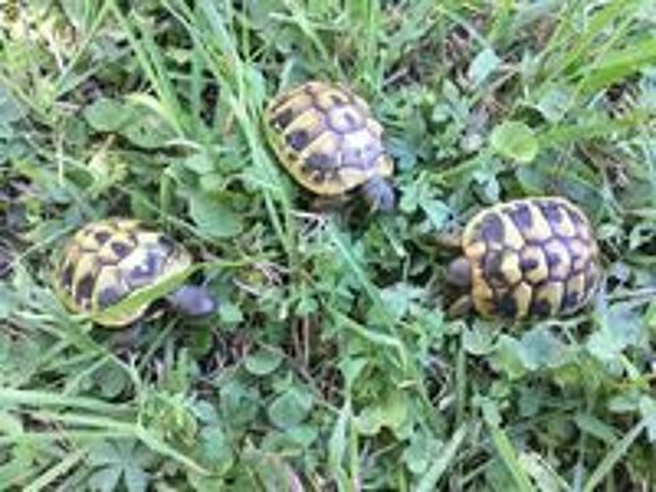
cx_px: 328
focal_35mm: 31
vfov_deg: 45.4
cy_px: 246
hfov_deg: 58.4
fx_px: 587
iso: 50
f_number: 2.4
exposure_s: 1/33
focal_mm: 3.3
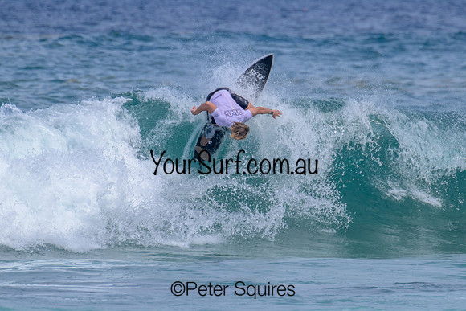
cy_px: 152
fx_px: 13990
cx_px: 300
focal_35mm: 1081
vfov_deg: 1.3
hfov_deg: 1.9
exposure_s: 1/2000
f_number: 11
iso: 900
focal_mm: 800
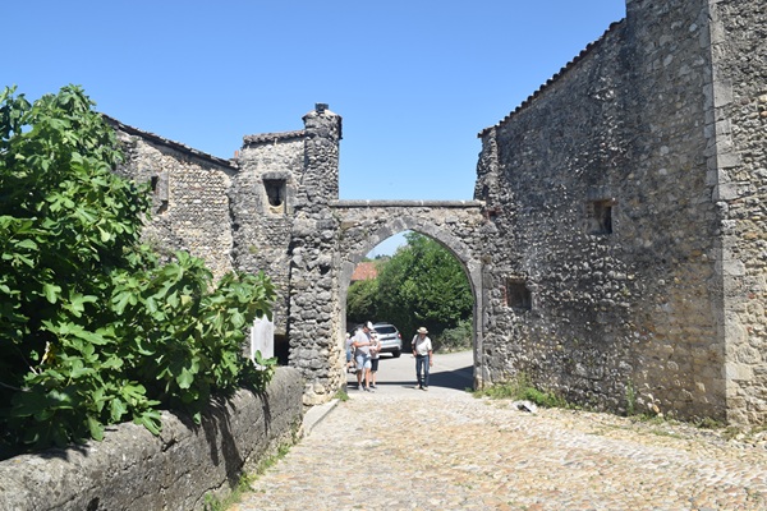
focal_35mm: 27
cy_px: 256
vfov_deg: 47.9
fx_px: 575
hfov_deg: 67.4
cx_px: 384
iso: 100
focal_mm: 18
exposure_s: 1/100
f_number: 10
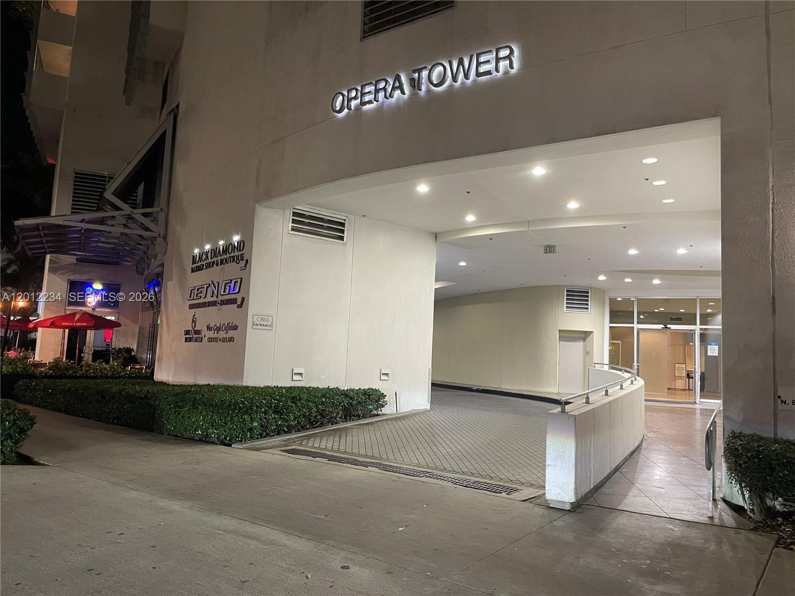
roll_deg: -2.3
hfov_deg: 67.3
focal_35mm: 26
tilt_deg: +5.7
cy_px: 298
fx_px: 597
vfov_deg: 53.1
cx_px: 398
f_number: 1.6
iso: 400
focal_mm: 4.2
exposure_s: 1/40
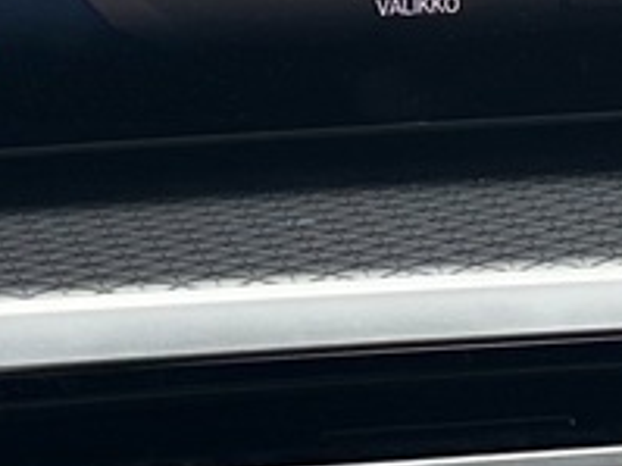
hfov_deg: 11.4
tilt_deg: -5.3
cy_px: -475
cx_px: 219
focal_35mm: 174
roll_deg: -1.4
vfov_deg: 8.1
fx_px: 3125
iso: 100
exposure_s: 1/611
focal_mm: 6.86
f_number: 1.78
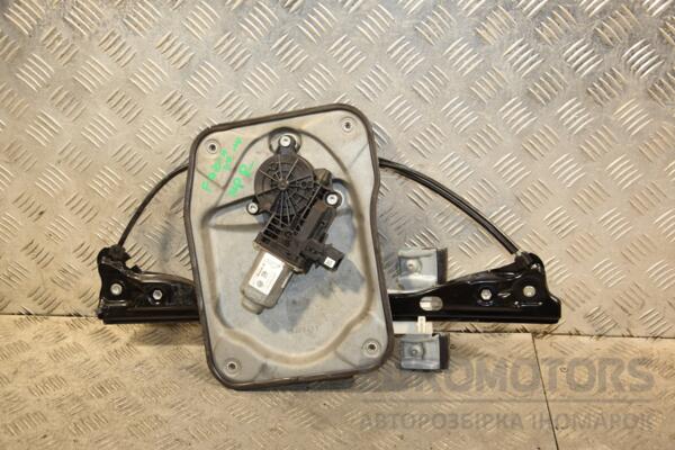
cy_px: 225
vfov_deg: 26.5
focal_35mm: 51
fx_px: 956
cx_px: 338
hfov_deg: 38.9
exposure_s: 1/160
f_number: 5
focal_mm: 34
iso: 800
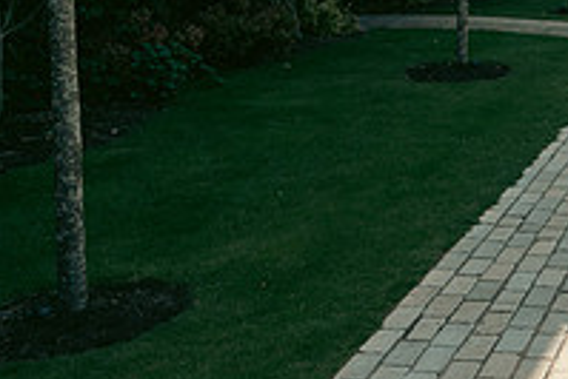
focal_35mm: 70
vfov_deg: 19.2
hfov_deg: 24.4
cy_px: 47
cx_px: 776
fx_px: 1105
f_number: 3.5
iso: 125
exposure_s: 1/800
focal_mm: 24
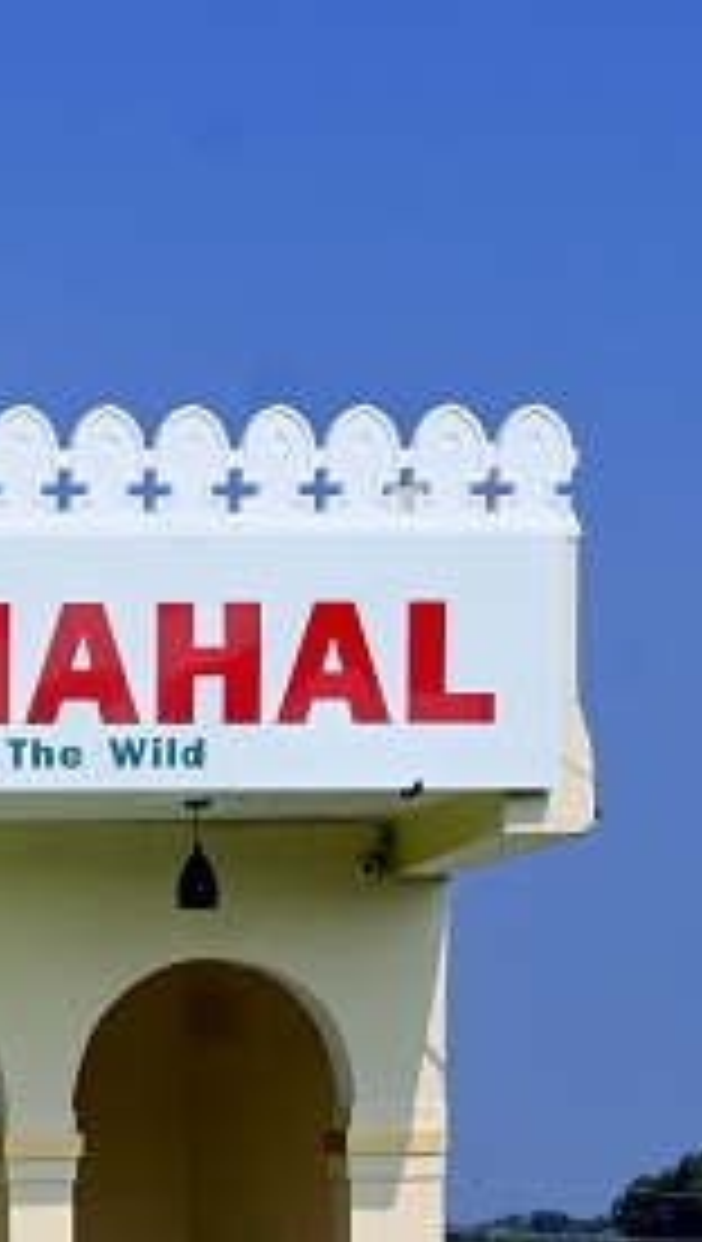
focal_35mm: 136
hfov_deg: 8.0
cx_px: -1260
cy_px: 1341
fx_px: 4469
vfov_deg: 15.4
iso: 100
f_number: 9
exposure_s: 1/640
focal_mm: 26.5
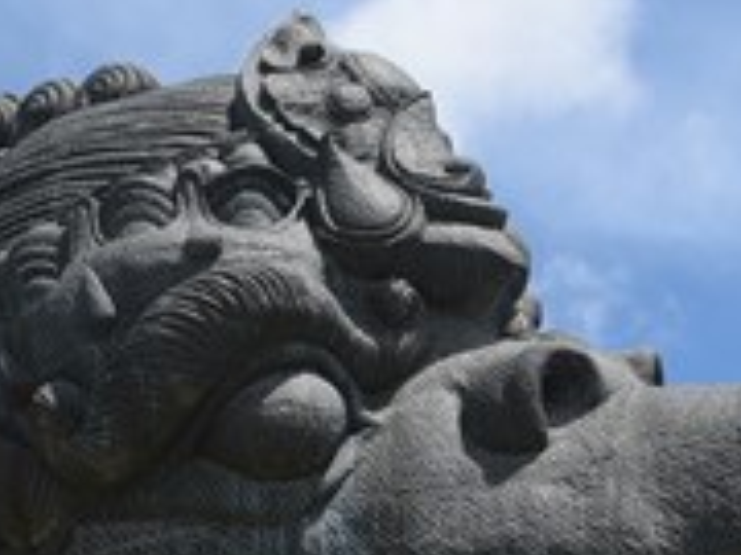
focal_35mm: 90
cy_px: 818
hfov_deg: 21.7
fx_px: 1927
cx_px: 284
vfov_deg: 15.2
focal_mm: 24
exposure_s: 1/250
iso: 100
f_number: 8
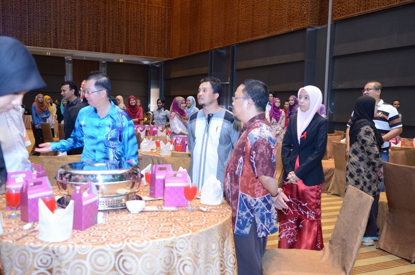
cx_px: 208
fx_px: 449
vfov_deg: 34.1
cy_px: 138
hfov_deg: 49.6
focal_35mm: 39
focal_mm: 26
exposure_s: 1/60
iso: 1250
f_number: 2.8
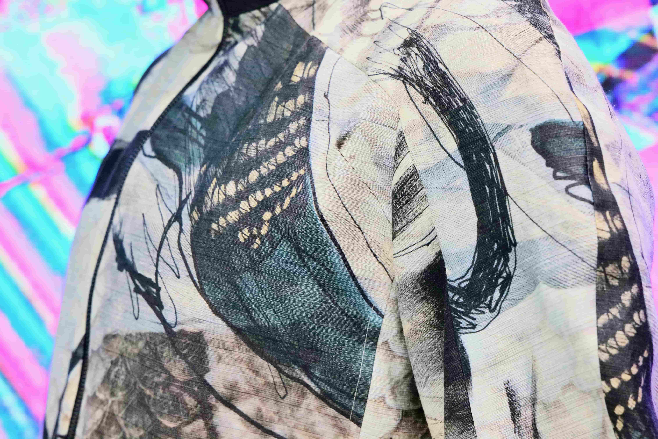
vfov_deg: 19.5
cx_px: 329
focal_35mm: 70
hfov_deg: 28.8
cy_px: 220
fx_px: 1279
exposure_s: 1/125
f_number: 7.1
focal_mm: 70
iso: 2500
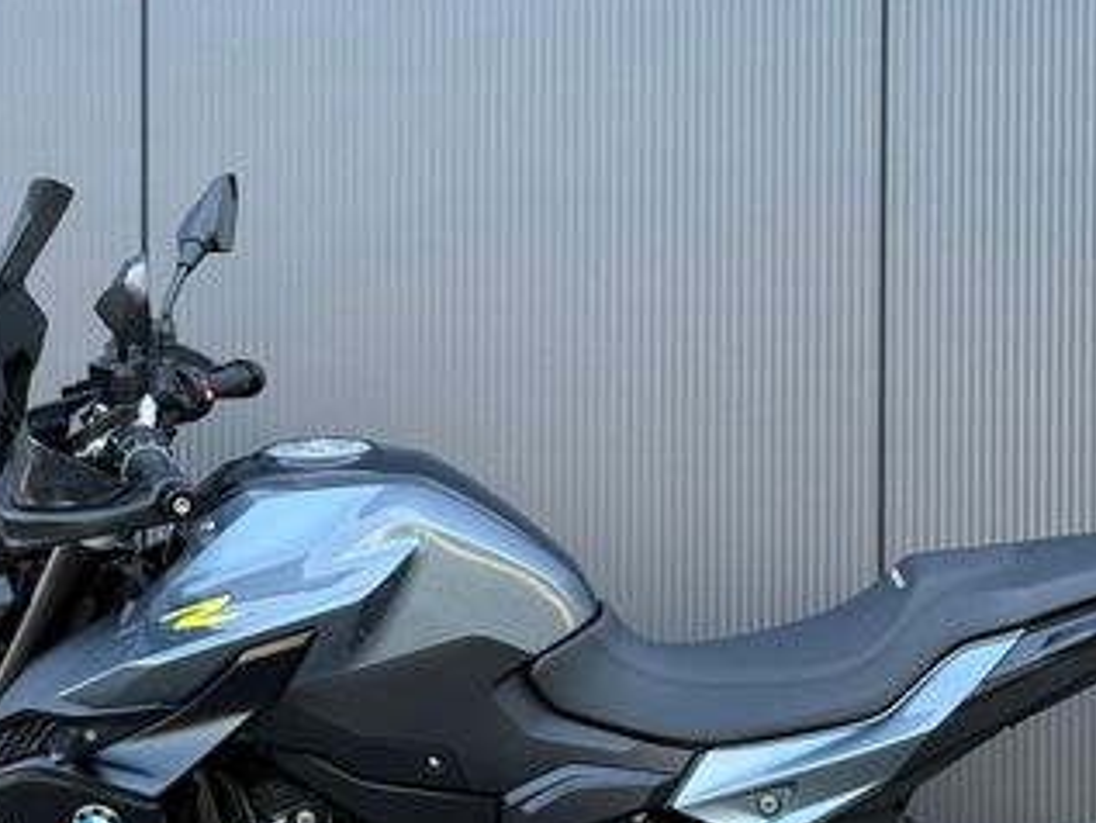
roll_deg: -0.1
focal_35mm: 97
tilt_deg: +1.2
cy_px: 702
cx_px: 498
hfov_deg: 20.2
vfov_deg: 15.1
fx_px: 3072
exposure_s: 1/243
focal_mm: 6.76
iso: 80
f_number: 1.78
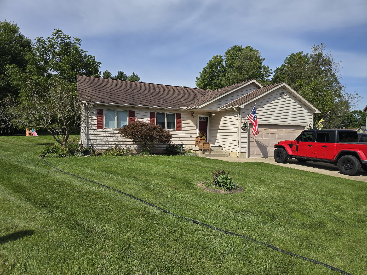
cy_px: 138
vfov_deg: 58.9
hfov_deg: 73.9
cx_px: 184
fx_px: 244
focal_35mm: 23
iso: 12
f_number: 1.7
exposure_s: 1/1258
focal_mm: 6.3
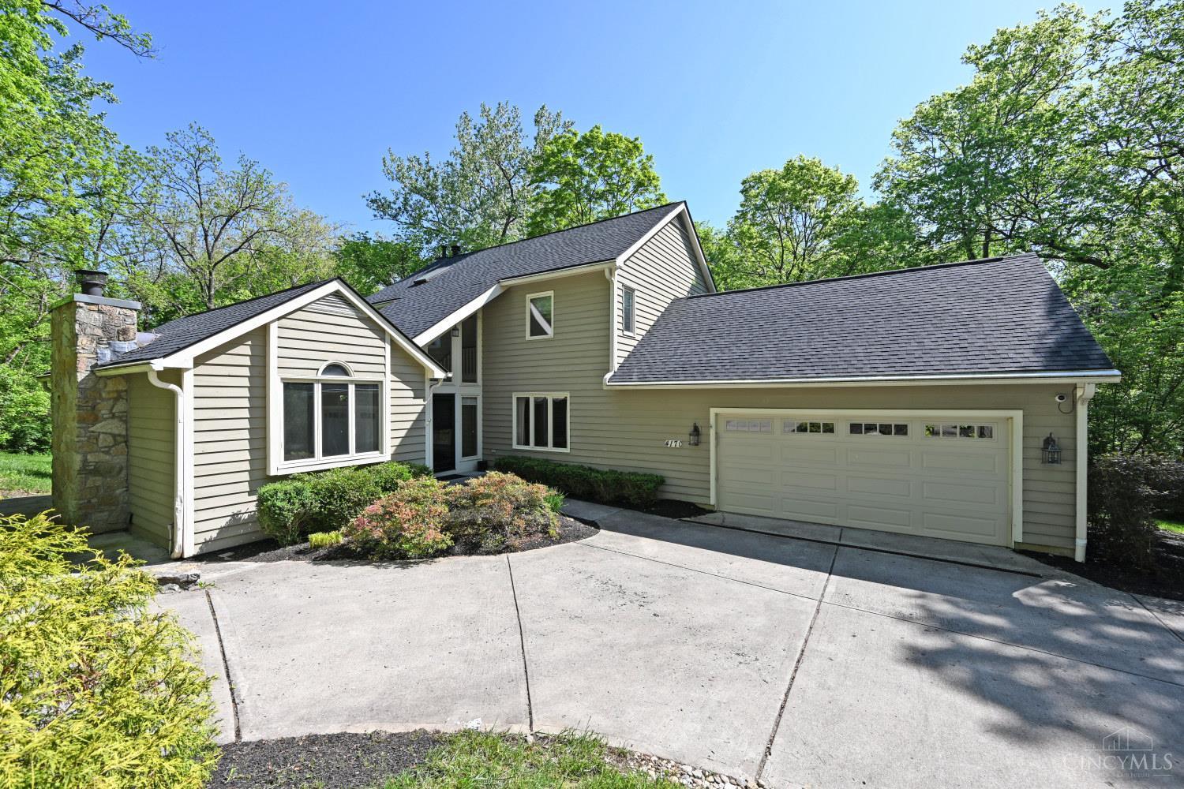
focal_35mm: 14
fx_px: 460
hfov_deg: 104.3
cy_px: 394
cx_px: 592
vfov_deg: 81.2
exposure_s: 1/320
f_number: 6.3
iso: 100
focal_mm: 14
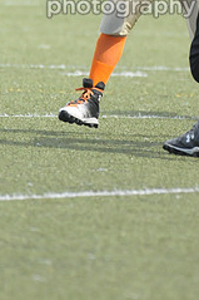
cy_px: -54
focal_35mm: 1092
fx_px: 9067
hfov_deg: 1.3
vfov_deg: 1.9
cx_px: 207
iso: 1600
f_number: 4
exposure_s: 1/6400
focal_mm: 300
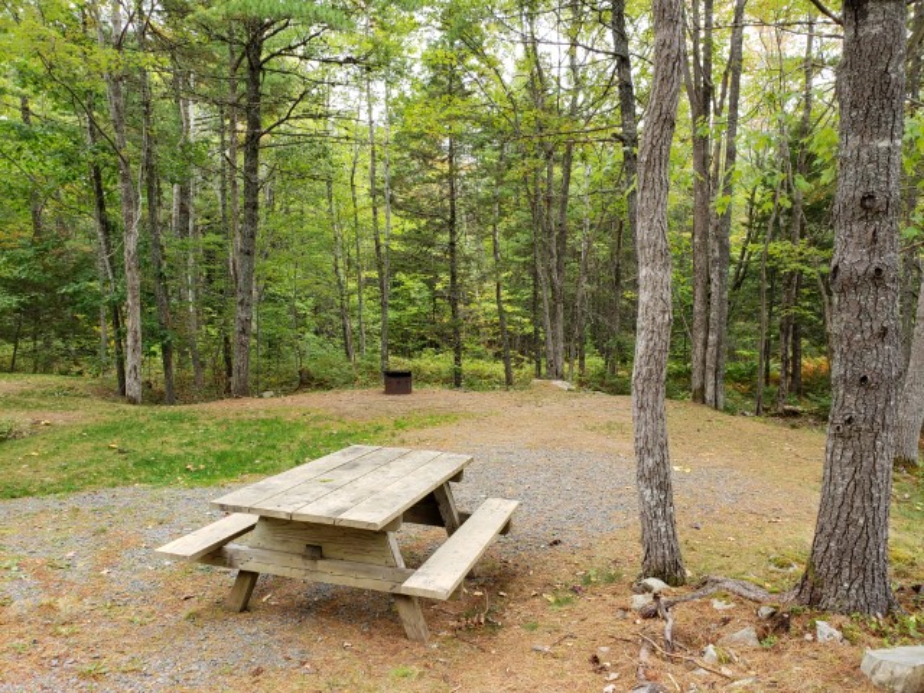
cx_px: 462
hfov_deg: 67.3
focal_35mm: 26
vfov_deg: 53.1
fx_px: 694
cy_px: 346
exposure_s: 1/100
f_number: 2.4
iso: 80
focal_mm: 4.3
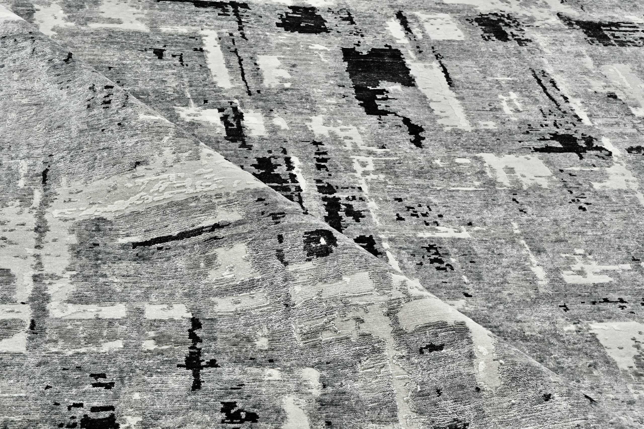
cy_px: 214
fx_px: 1020
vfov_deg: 23.8
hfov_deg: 35.1
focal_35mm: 57
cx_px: 322
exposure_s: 1/125
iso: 200
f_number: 13
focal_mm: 57
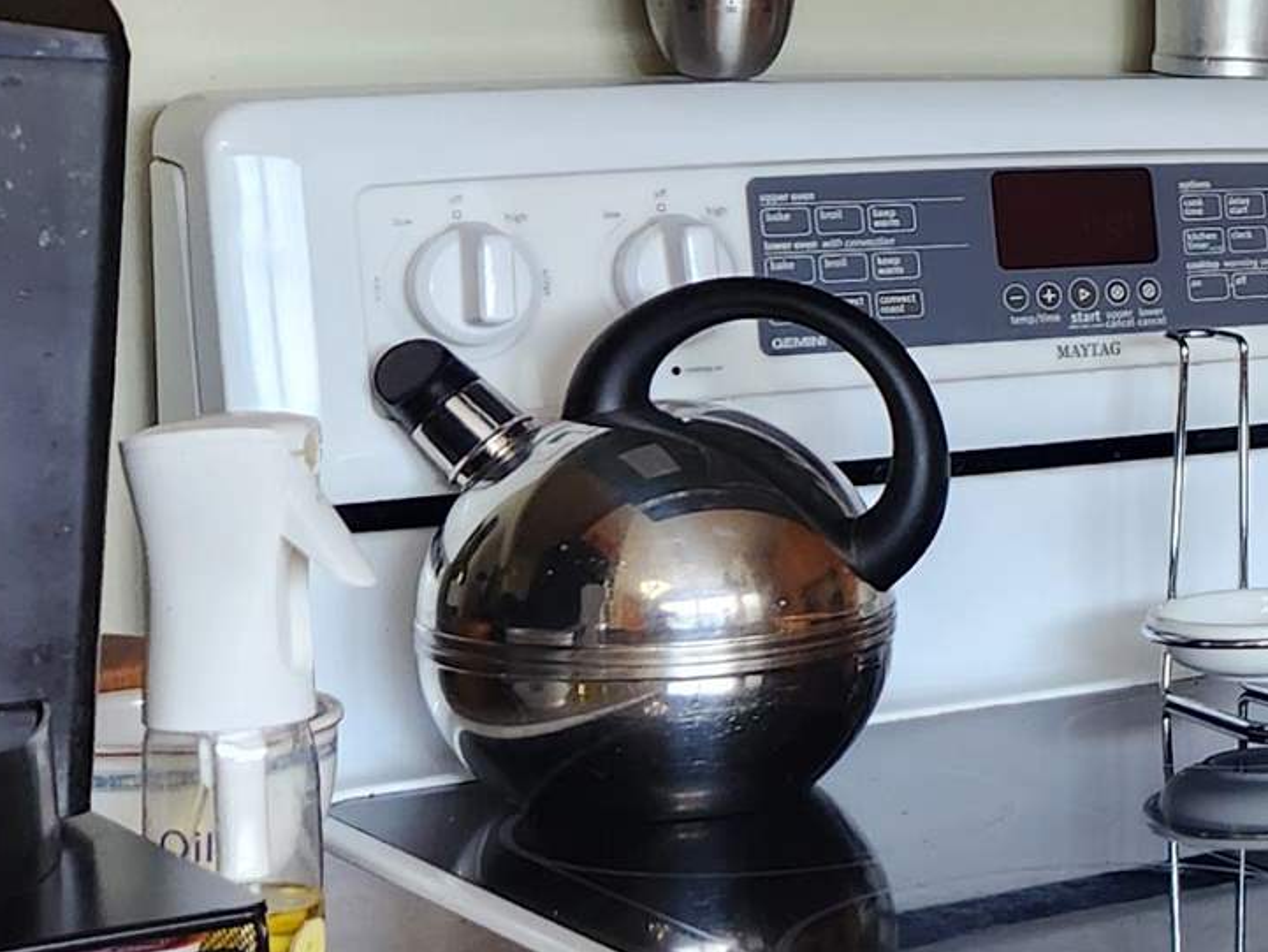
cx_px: 2260
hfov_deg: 16.7
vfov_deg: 15.1
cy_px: 421
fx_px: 3590
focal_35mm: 98
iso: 125
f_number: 1.8
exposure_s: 1/120
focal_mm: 5.4
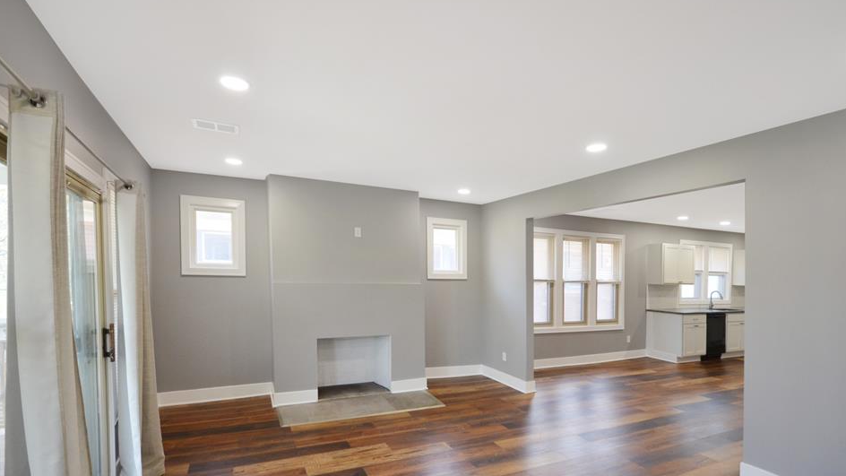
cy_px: 278
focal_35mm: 17
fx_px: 381
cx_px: 436
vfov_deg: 63.5
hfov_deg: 95.9
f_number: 4.5
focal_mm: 10
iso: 400
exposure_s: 1/80
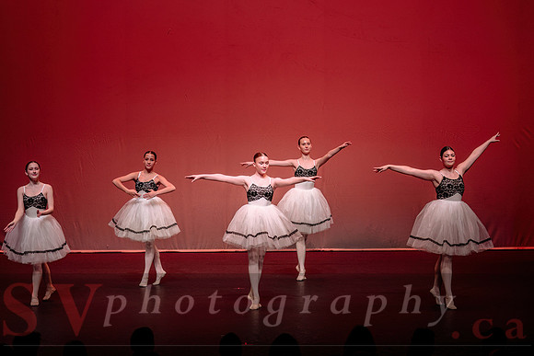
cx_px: 300
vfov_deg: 13.5
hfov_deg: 20.2
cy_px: 156
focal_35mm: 101
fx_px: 1501
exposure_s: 1/500
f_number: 2.8
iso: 1000
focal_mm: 90
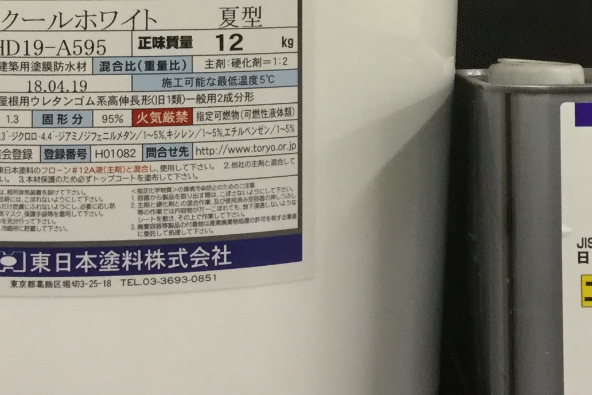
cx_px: 403
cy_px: -24
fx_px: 1677
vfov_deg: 13.2
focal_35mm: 102
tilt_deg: +0.3
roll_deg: +0.1
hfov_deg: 19.9
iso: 100
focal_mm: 3.3
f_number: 2.4
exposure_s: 1/33
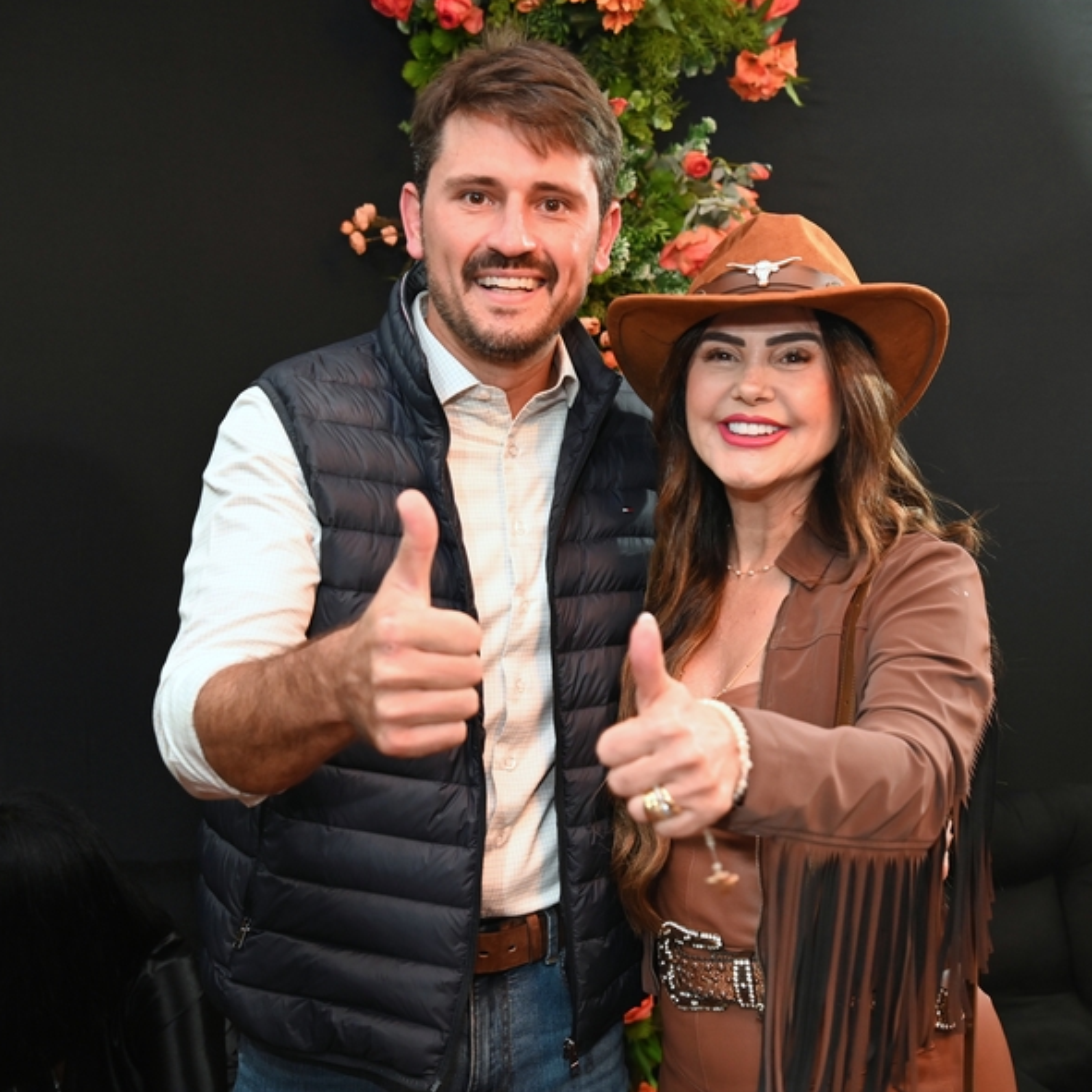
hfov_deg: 38.3
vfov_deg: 38.3
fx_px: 1570
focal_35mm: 44
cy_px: 548
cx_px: 575
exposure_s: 1/60
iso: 2800
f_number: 4
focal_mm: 34
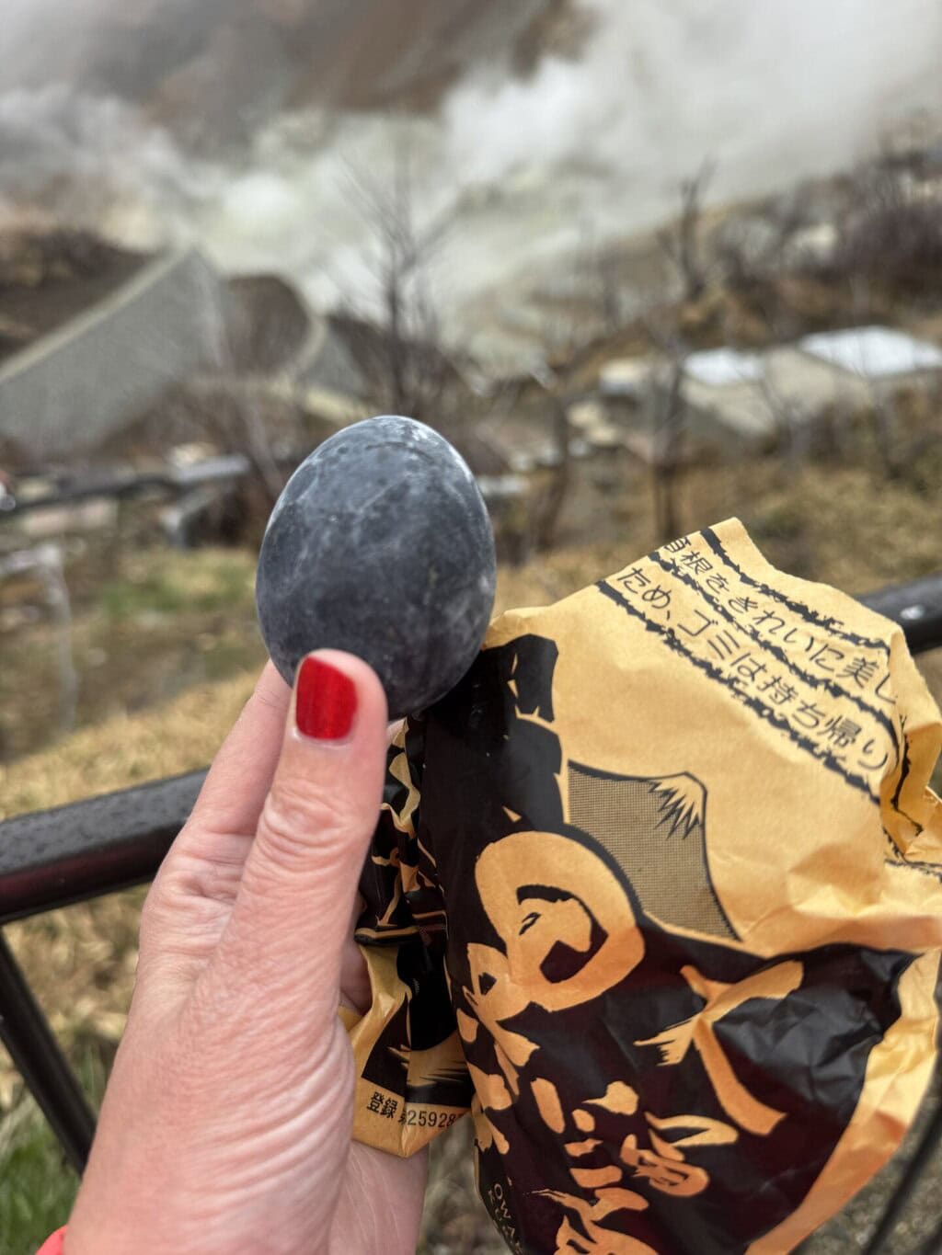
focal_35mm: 24
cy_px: 628
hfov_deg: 56.8
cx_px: 471
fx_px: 871
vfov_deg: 71.6
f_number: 1.8
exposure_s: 1/1721
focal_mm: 6.8
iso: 80
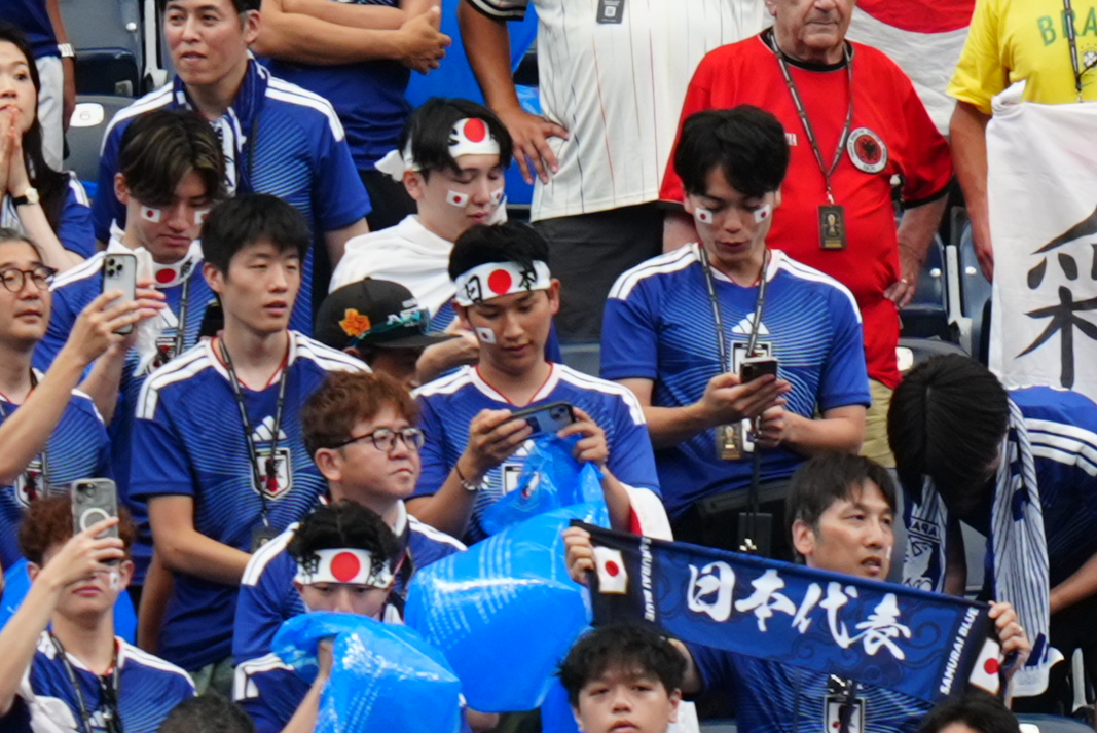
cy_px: -47
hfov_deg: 0.9
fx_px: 67509
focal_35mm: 2214
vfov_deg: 0.6
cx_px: 1143
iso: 500
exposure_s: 1/640
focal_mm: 400
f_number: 2.8
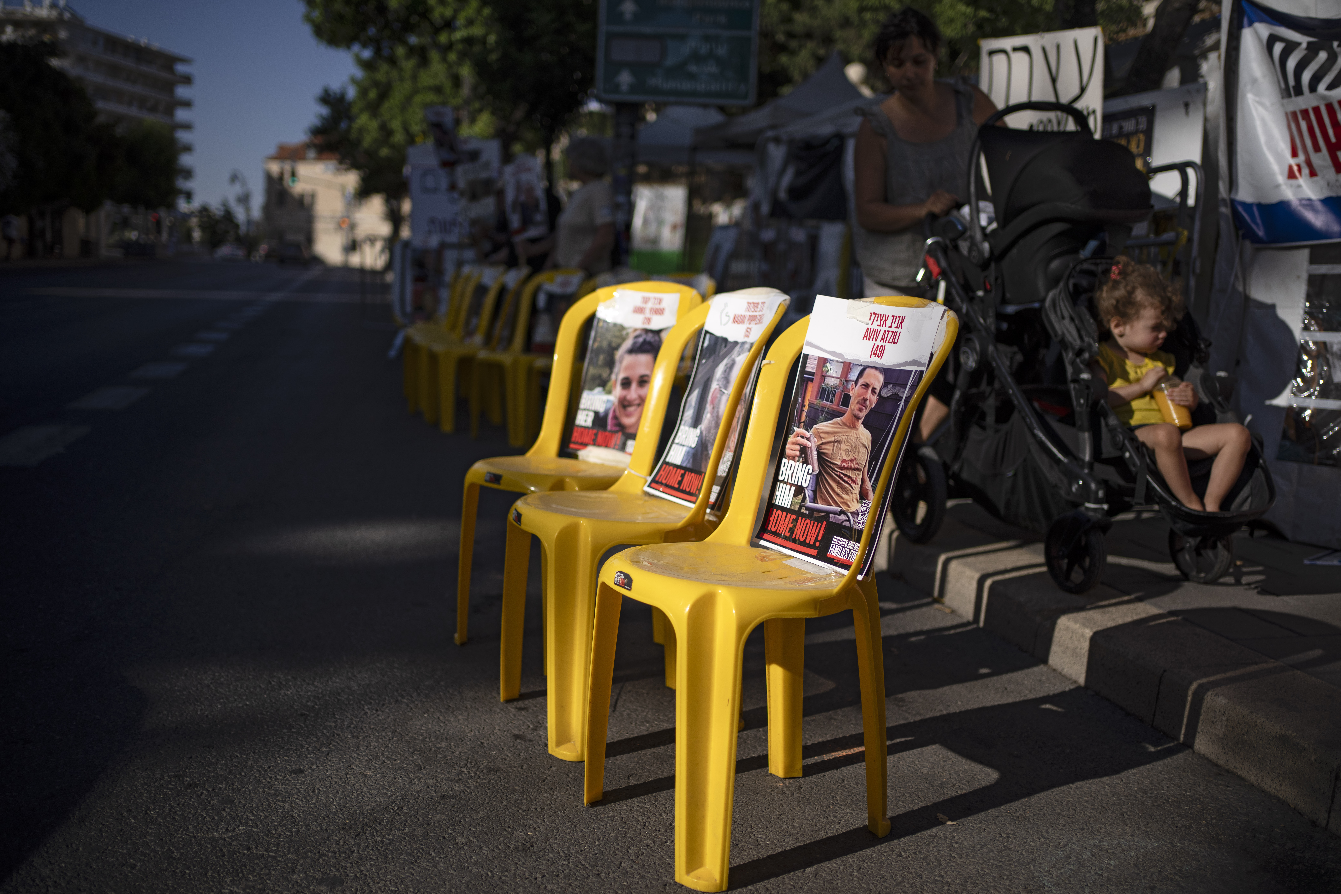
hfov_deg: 54.4
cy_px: 447
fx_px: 1304
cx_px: 670
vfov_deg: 37.9
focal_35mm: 35
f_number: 1.8
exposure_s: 1/10000
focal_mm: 35
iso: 100
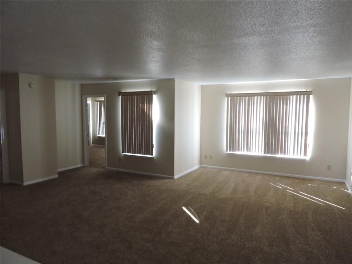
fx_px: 244
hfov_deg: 71.6
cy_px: 132
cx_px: 176
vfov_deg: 56.8
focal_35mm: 24
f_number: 3.3
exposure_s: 1/30
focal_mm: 4.3
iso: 200
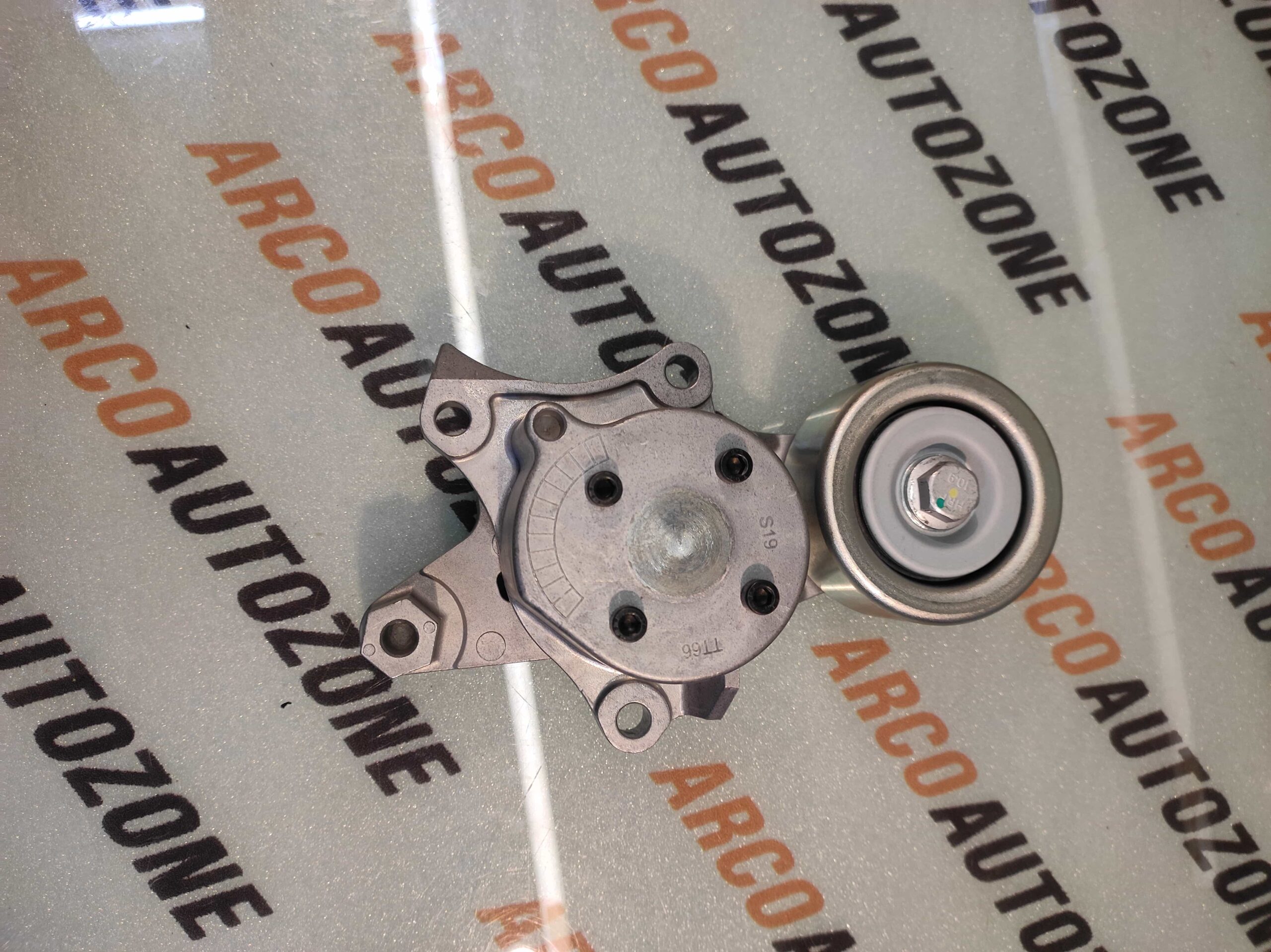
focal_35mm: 17
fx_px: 624
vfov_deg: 74.7
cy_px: 476
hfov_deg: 91.1
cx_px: 636
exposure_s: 1/50
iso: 143
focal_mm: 4.74
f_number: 1.79
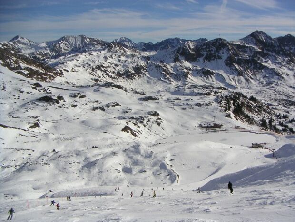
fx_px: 324
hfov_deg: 49.0
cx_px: 148
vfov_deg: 37.7
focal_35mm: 38
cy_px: 111
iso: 64
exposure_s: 1/500
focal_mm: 5
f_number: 6.7
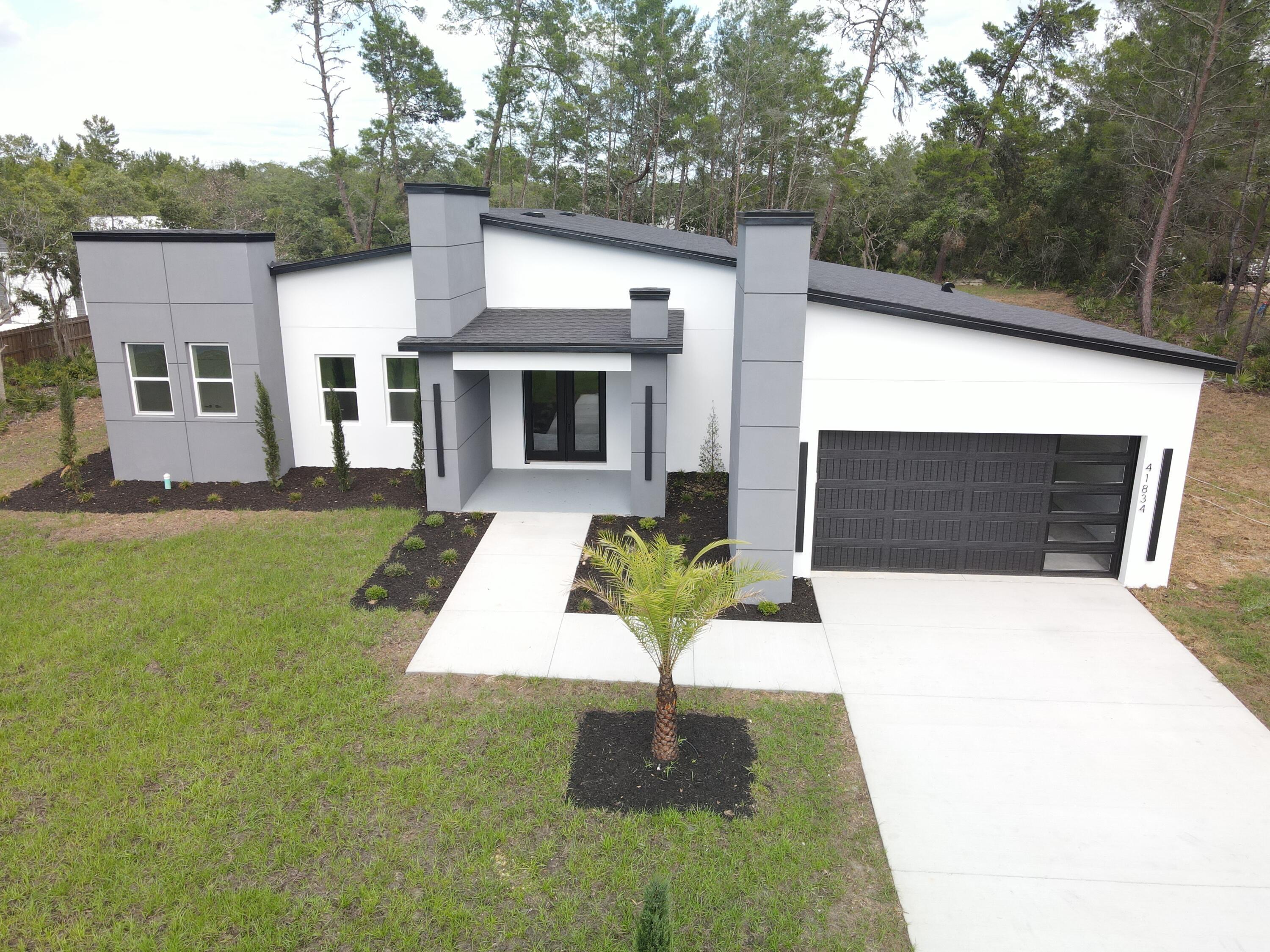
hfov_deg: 71.6
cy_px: 476
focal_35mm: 24
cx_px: 635
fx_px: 881
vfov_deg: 56.8
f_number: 2.8
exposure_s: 1/100
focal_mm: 4.5
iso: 100
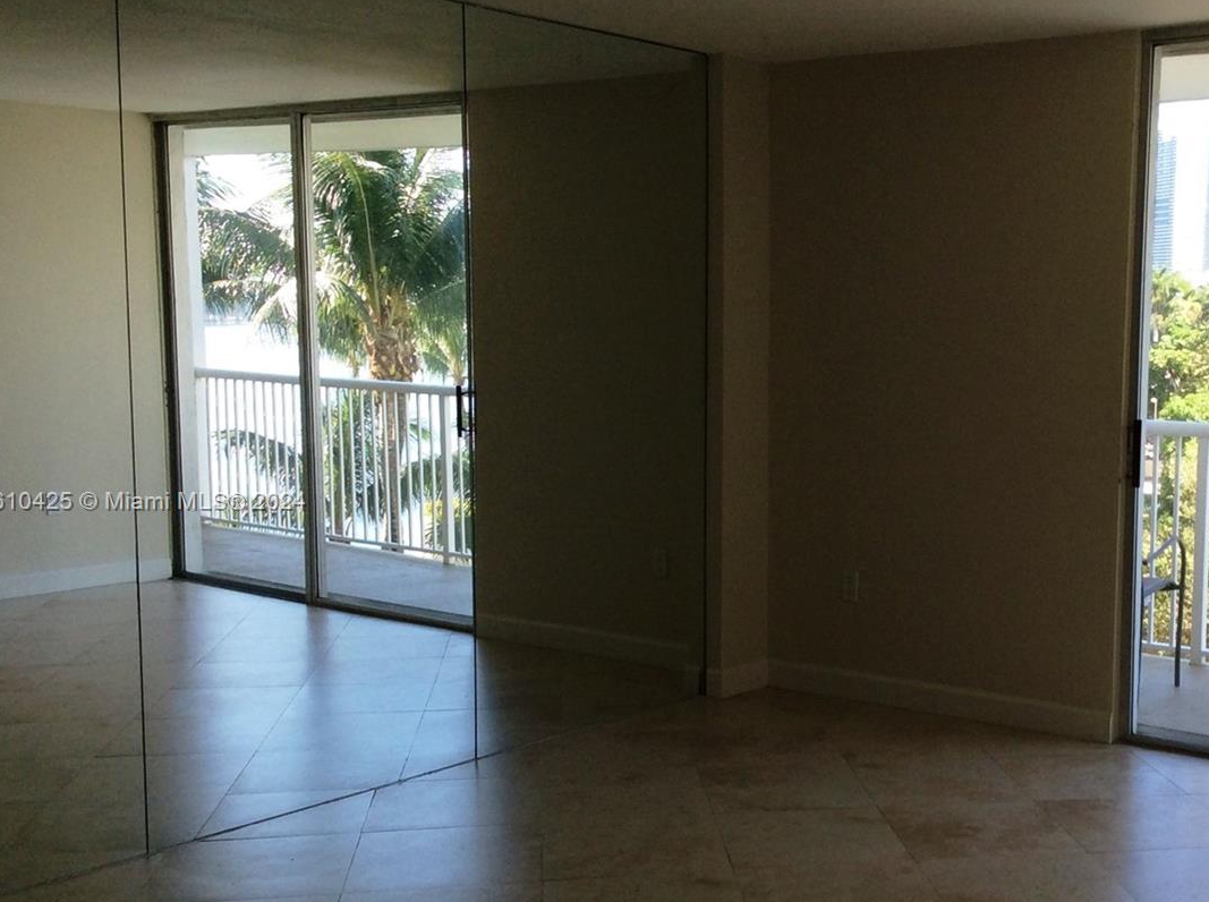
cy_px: 503
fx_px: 1673
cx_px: 850
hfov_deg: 39.0
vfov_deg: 30.1
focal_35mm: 48
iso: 32
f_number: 2.4
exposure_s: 1/145
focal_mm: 3.3
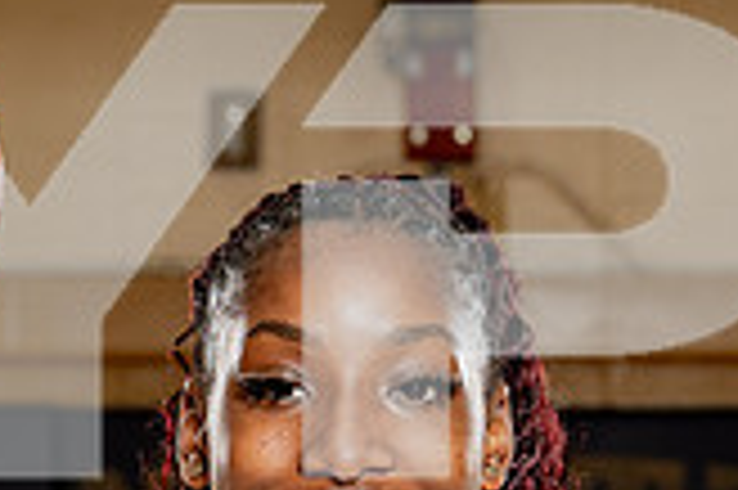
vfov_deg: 5.6
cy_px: 789
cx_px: 230
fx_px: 4976
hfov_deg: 8.5
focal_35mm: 243
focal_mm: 67
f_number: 5.6
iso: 640
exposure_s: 1/250
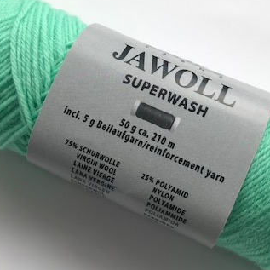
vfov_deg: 34.0
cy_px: 137
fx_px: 441
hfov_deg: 34.0
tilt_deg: -72.9
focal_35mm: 50
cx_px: 151
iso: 20
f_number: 1.8
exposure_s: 1/130
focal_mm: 3.99
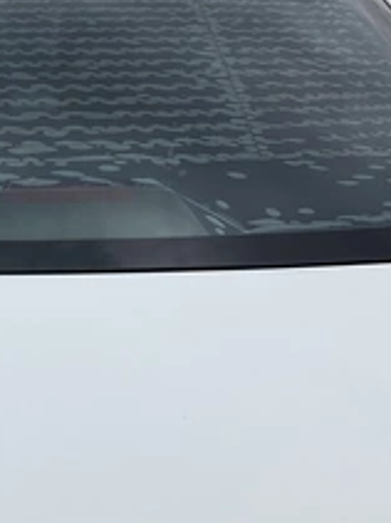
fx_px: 829
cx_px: 42
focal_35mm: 55
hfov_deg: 25.7
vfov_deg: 34.5
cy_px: 164
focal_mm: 3
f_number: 1.8
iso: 25
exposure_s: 1/1626
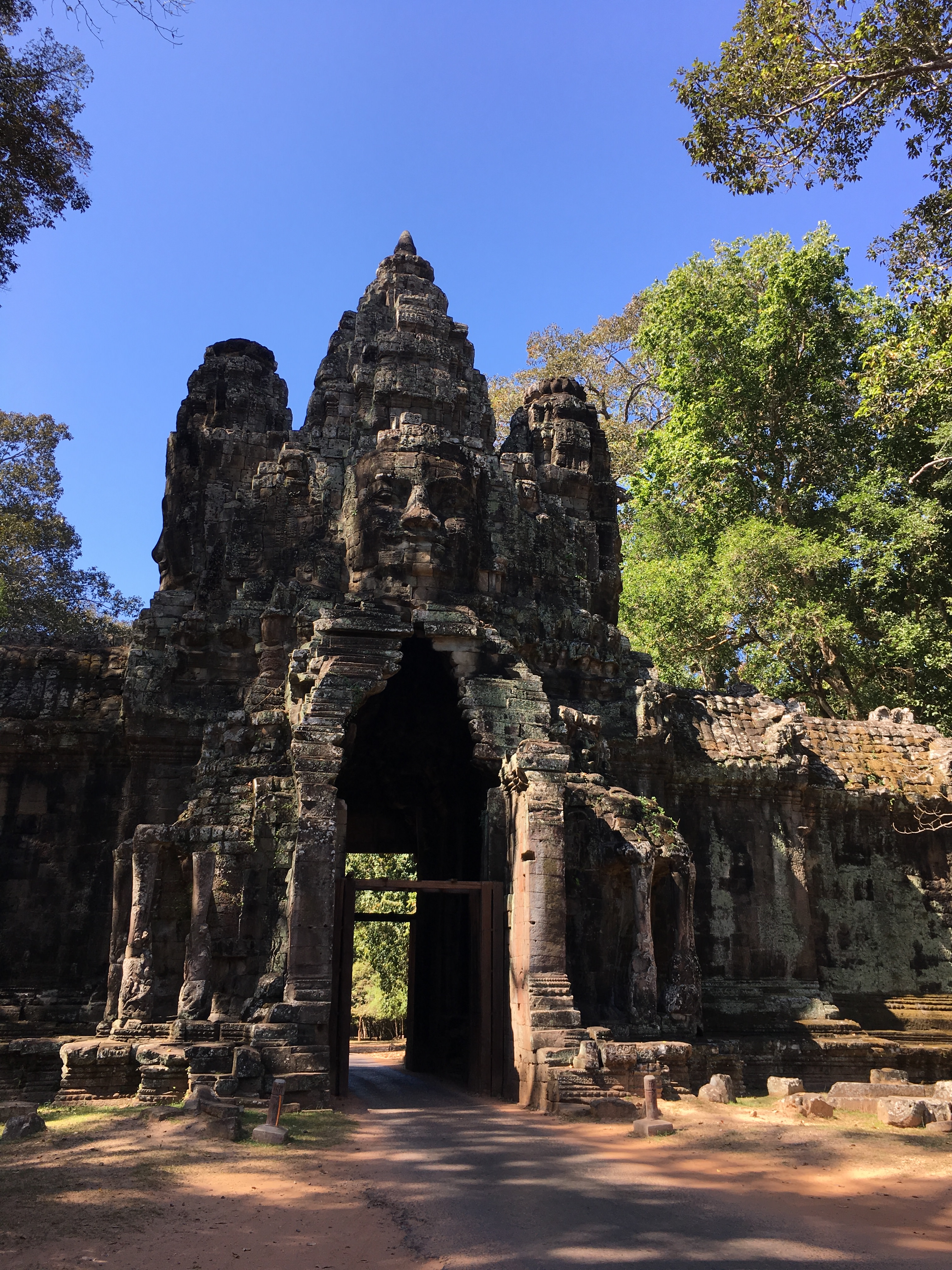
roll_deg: -1.1
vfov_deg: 61.7
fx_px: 1063
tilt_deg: +19.9
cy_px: 635
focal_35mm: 29
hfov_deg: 48.2
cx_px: 476
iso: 25
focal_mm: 4.15
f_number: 2.2
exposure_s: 1/496
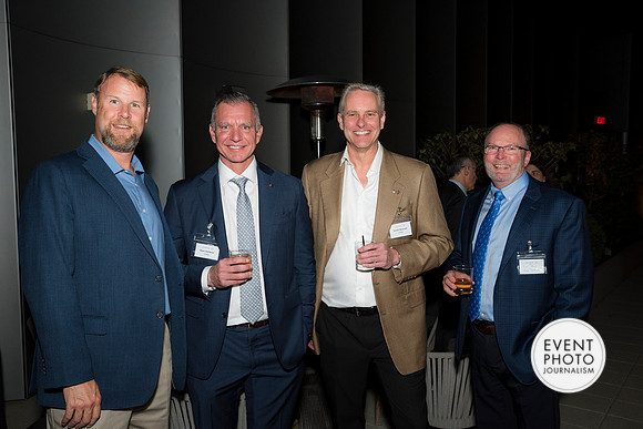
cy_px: 214
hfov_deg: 58.7
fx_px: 572
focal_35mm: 32
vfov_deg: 41.1
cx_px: 322
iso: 1250
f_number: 5.6
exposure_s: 1/125
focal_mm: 32
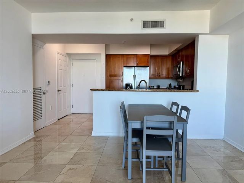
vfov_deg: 56.8
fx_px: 169
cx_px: 122
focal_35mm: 24
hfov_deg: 71.6
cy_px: 92
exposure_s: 1/120
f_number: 1.78
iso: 100
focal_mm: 6.76
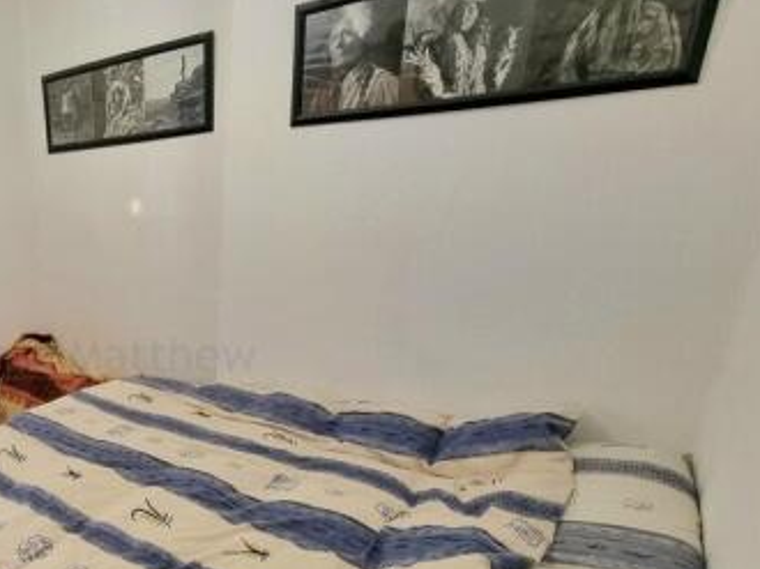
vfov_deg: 57.9
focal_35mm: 23
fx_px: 505
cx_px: 93
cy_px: 365
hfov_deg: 63.4
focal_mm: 2.2
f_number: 2.2
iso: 125
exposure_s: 1/50
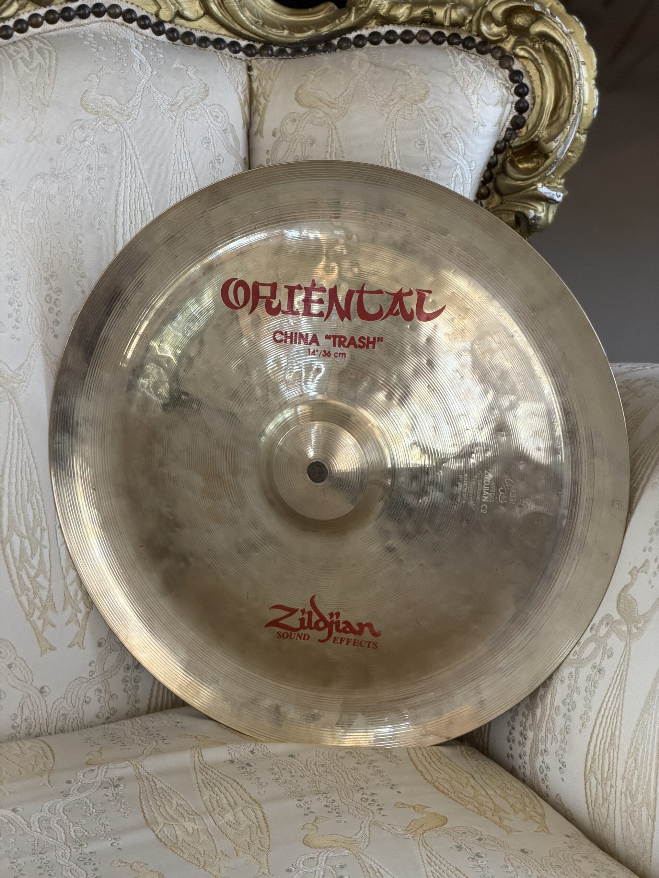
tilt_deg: -22.0
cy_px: 439
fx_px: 2538
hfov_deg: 14.8
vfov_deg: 19.6
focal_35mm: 100
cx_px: 330
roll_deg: -1.0
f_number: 2.8
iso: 250
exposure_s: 1/121
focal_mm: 16.89
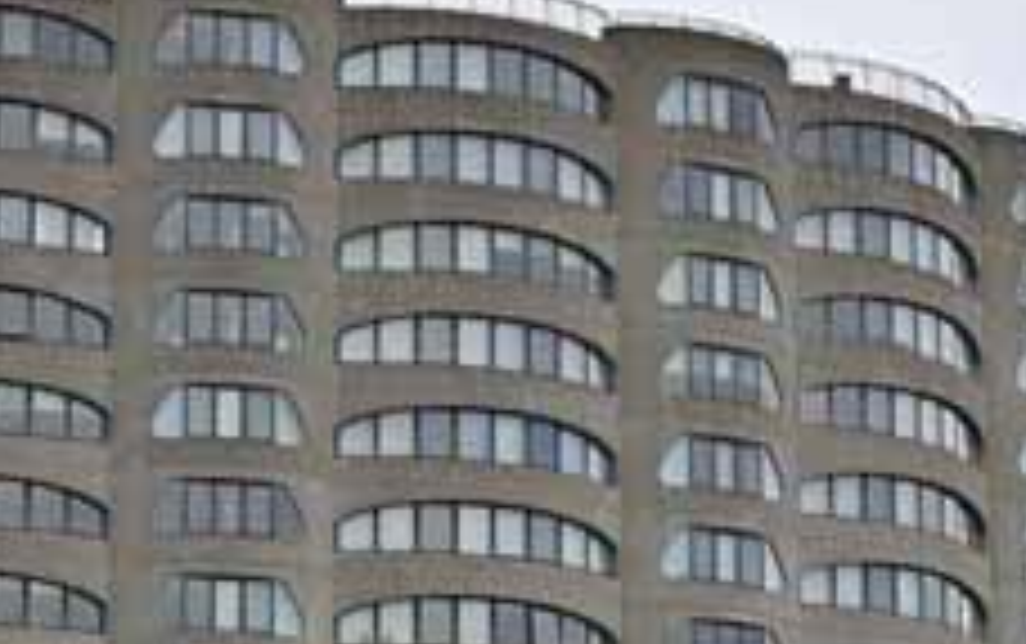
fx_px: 4002
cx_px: 45
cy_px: 667
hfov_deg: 14.4
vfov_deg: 9.1
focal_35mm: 143
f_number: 5
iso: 100
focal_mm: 40
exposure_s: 1/1000
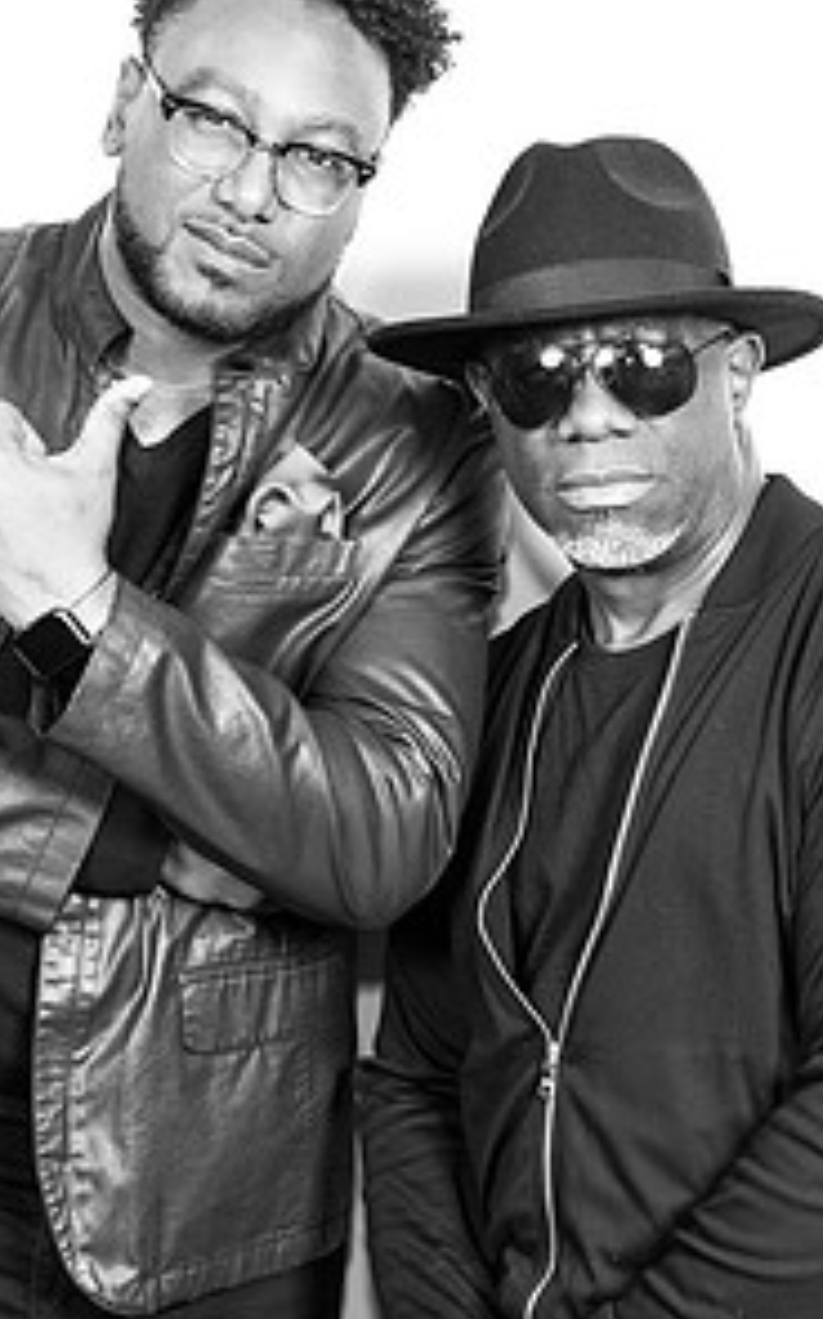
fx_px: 3774
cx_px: 734
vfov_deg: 19.8
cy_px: 787
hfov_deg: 12.4
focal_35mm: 105
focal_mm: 45
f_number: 4
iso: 500
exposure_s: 1/200
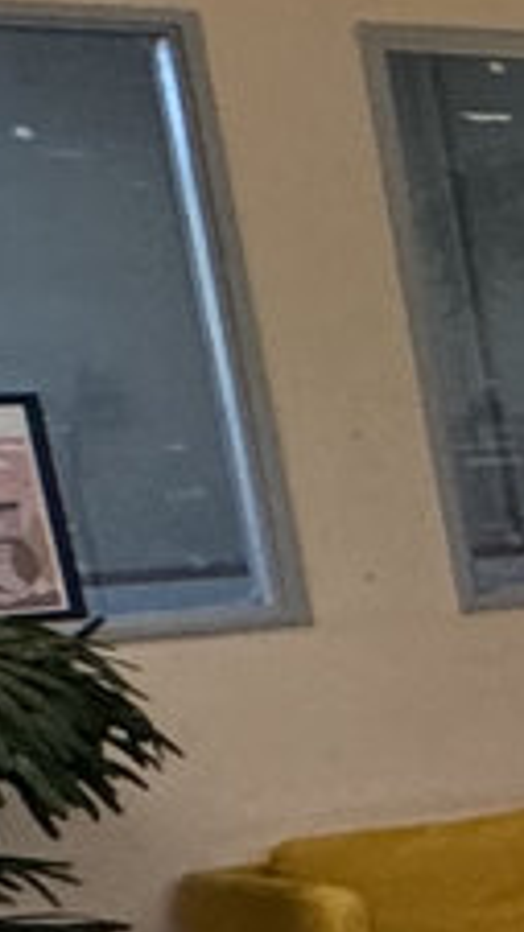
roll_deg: +3.5
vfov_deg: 19.7
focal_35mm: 108
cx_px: 3119
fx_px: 2670
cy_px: 676
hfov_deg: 5.3
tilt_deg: -6.4
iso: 250
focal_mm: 2.22
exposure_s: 1/100
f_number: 2.2
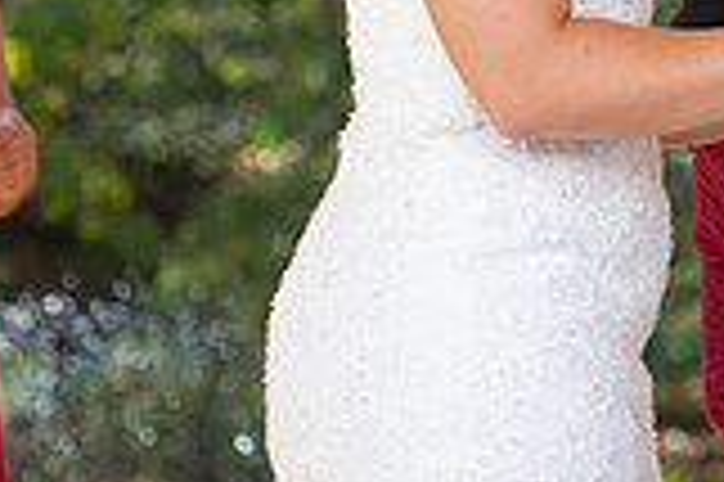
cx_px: 907
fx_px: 7052
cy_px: -400
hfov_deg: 5.8
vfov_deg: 3.9
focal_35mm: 351
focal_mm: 85
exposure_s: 1/320
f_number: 4.5
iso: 400
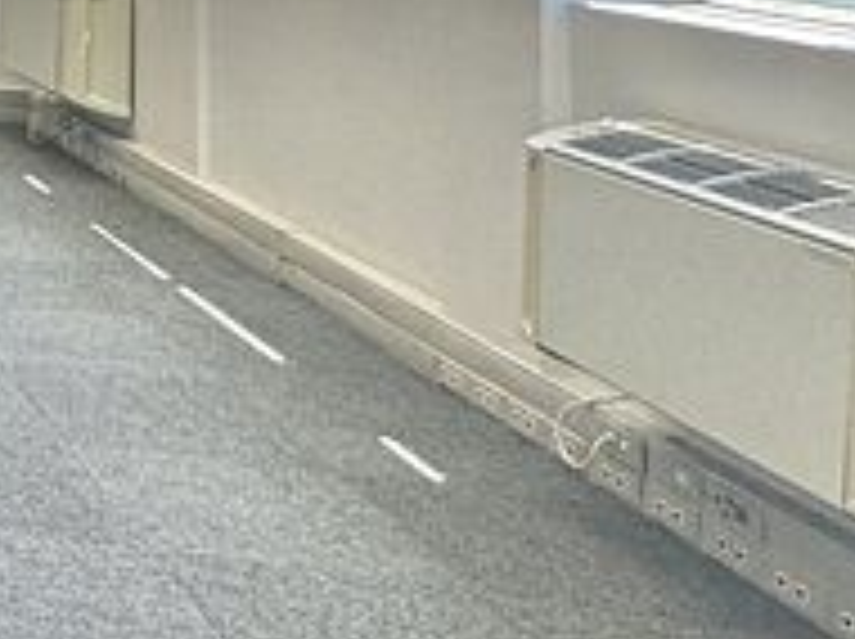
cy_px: -166
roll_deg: +0.7
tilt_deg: -0.2
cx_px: -918
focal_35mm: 59
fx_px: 1455
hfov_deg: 18.4
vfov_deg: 22.4
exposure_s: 1/100
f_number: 2.2
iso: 80
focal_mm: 2.22
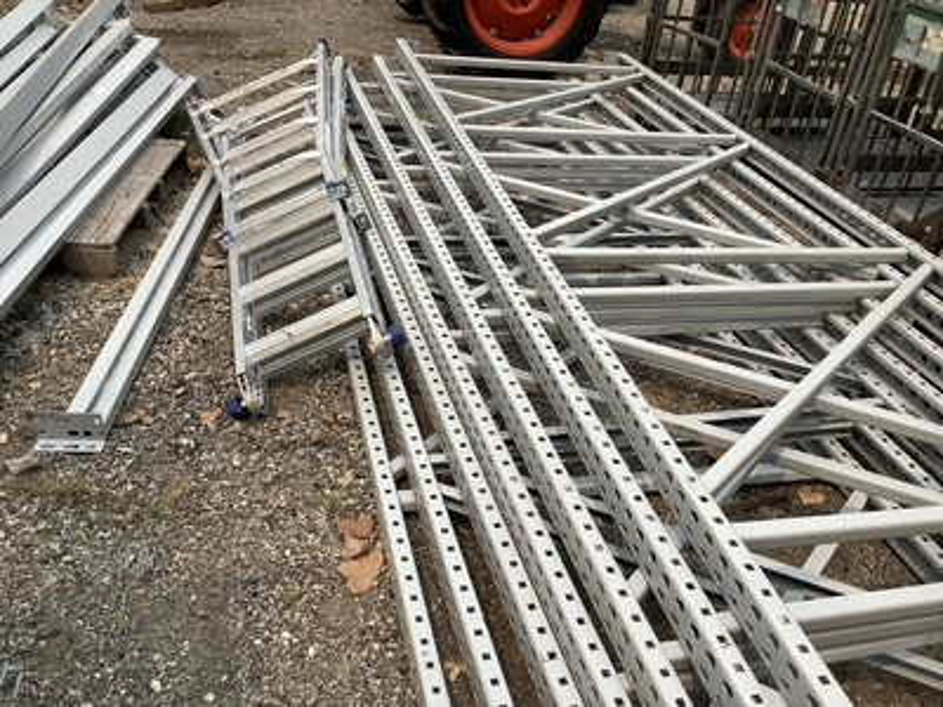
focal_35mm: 31
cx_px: 472
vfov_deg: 45.4
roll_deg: -6.7
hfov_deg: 58.4
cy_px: 354
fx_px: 844
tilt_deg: -31.0
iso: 25
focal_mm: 3.3
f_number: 2.4
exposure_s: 1/1359
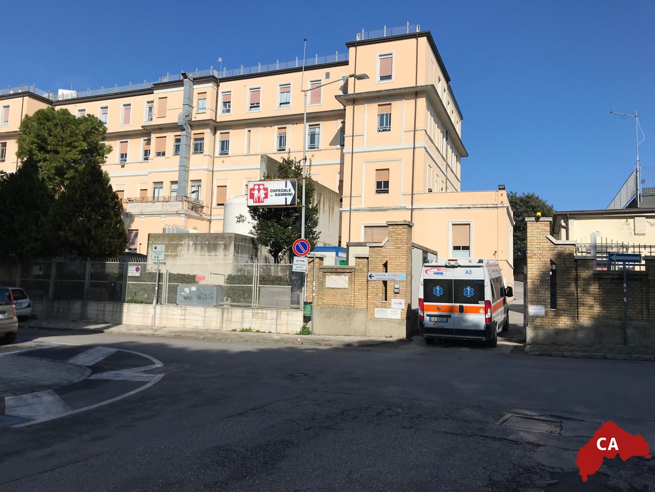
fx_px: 530
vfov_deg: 49.7
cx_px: 328
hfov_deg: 63.4
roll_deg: -1.6
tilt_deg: +6.0
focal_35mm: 28
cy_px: 246
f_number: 1.8
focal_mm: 3.99
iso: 20
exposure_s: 1/4566
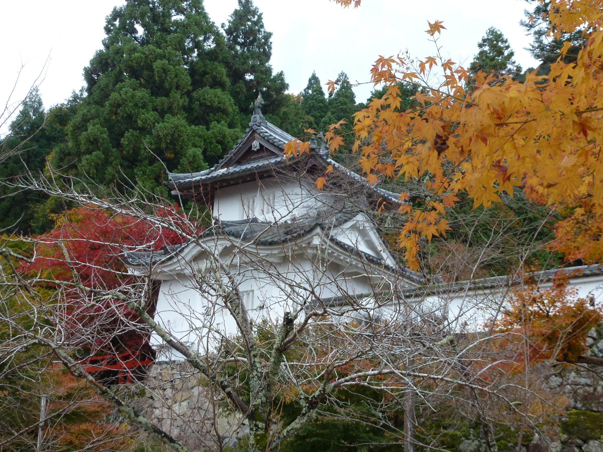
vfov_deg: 29.7
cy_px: 243
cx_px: 299
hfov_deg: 38.9
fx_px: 854
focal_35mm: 49
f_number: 4
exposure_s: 1/100
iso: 100
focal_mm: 8
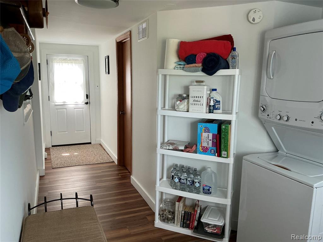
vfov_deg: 49.7
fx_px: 261
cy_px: 121
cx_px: 162
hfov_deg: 63.4
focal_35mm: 28
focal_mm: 3
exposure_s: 1/60
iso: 80
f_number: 1.8
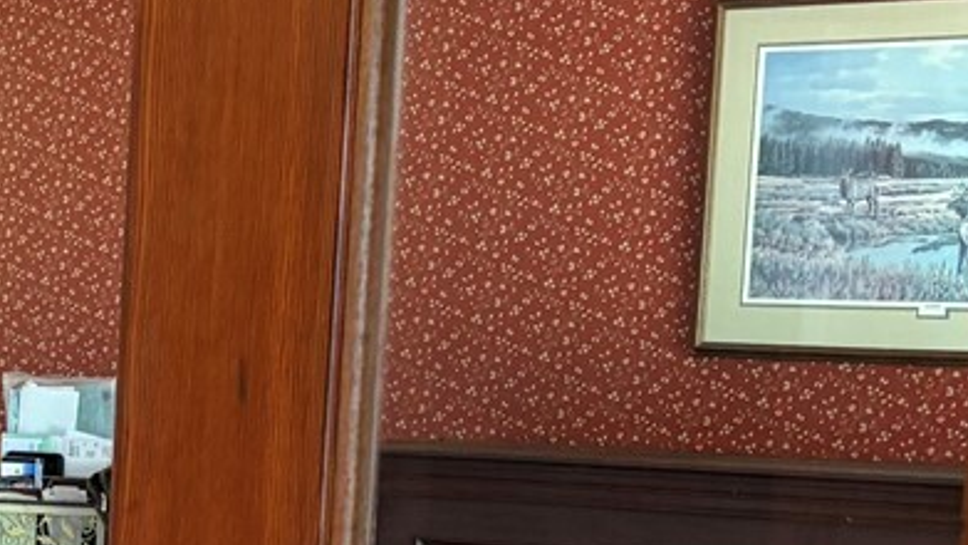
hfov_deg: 17.1
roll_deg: -1.5
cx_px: -359
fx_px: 2978
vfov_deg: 10.2
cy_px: 716
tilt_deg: -7.5
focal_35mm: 116
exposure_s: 1/60
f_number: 1.6
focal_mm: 5.96
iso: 160
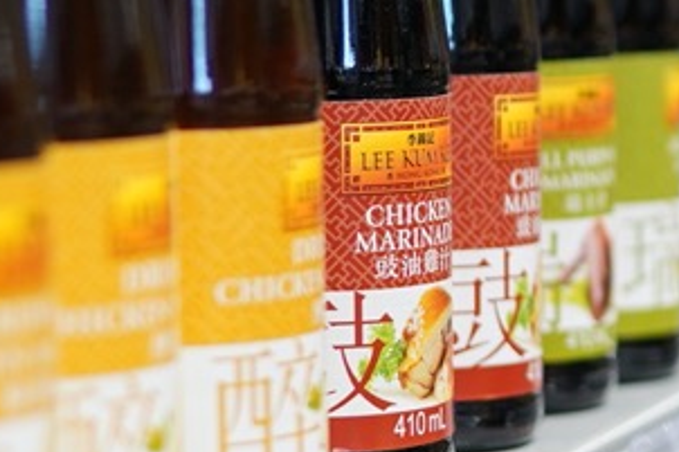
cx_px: 974
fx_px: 3148
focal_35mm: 167
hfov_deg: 11.8
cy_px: 121
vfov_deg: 8.2
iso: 500
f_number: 1.8
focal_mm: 35
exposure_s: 1/160
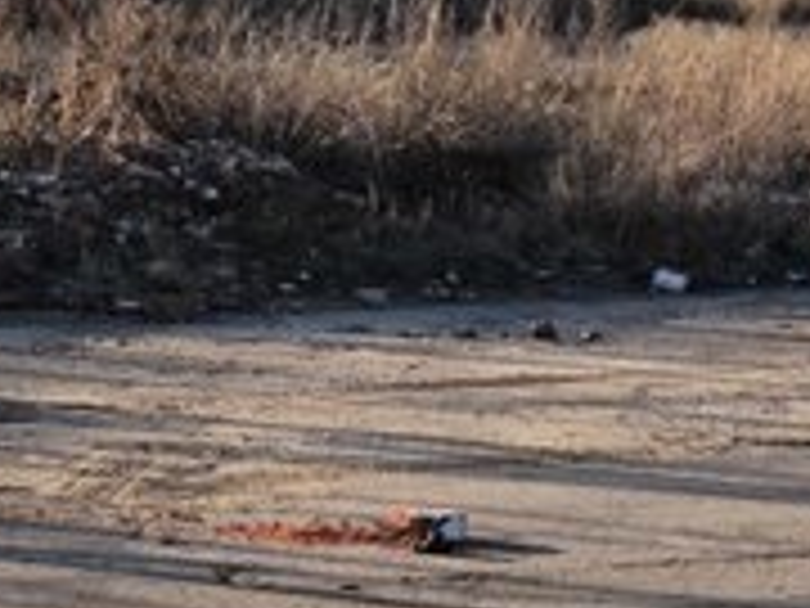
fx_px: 5499
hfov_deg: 8.4
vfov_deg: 6.3
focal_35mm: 235
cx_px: 468
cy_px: 23
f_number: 1.9
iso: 50
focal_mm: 7.1
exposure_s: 1/555
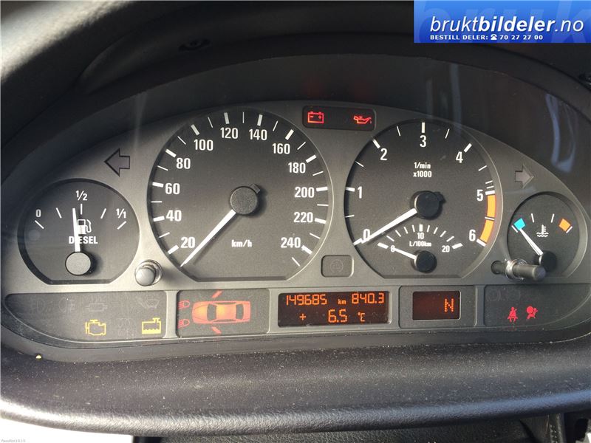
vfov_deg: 48.2
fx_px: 495
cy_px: 222
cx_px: 296
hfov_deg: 61.7
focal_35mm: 29
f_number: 2.2
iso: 32
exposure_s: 1/50
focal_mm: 4.15
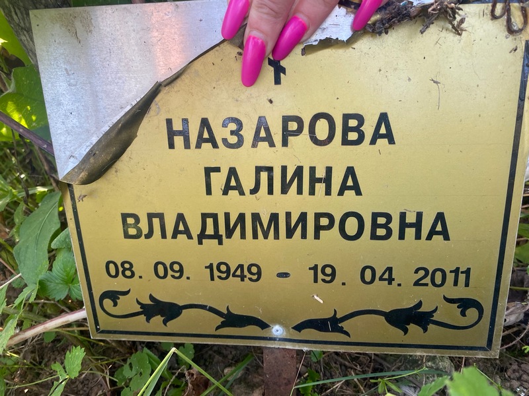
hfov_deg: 67.3
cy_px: 198
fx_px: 397
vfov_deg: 53.1
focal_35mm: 26
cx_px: 264
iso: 50
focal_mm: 4.25
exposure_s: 1/122
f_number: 1.8
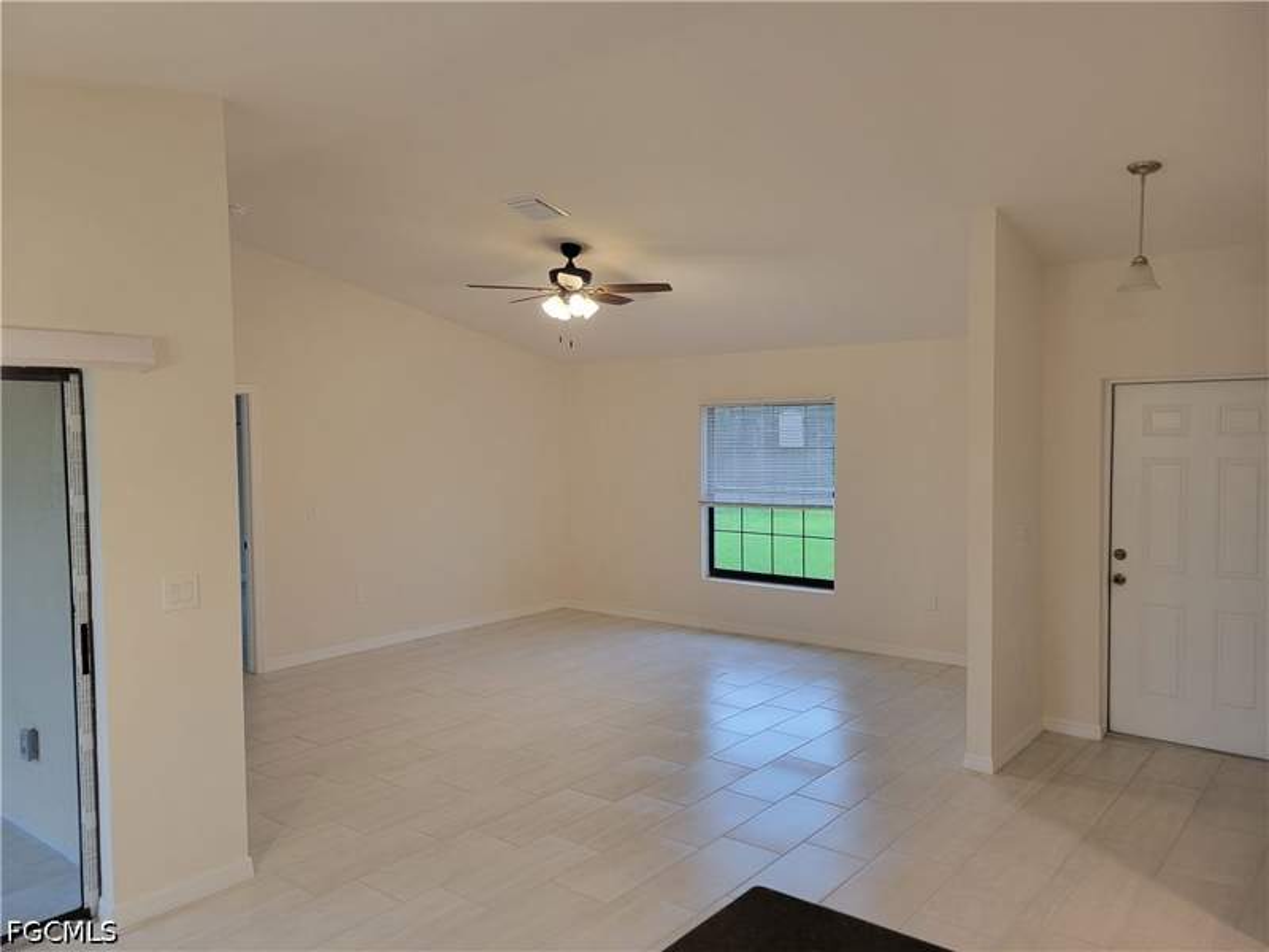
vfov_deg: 53.1
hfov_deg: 67.3
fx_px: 953
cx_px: 634
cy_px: 476
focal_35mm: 26
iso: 250
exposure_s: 1/120
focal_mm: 5.4
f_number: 1.8
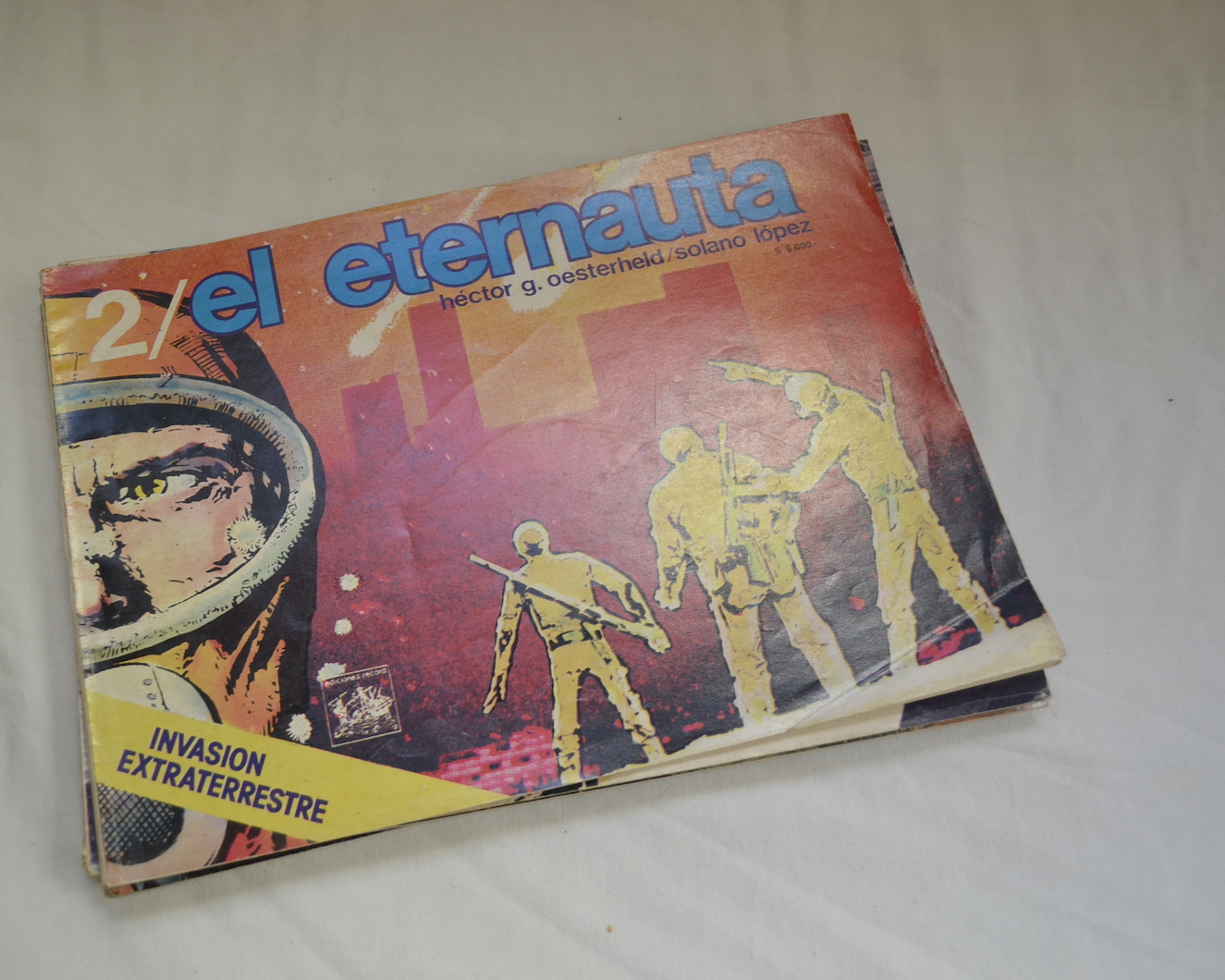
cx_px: 535
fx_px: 1233
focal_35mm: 34
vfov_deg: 43.4
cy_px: 489
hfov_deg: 52.7
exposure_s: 1/80
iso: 400
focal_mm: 20
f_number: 4.5
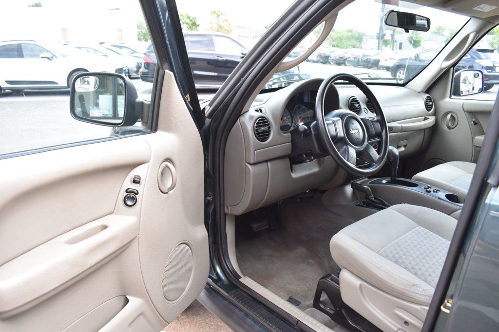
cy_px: 166
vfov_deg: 47.9
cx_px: 250
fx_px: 374
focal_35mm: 27
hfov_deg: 67.4
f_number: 5.6
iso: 400
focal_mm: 18
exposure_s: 1/125
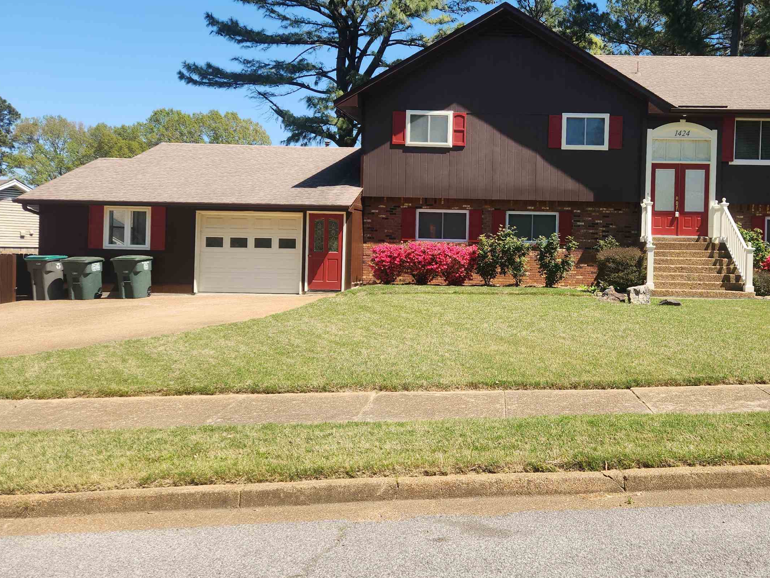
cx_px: 542
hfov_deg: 53.7
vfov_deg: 42.9
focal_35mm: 33
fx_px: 734
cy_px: 265
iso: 20
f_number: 1.8
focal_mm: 5.4
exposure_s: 1/1050
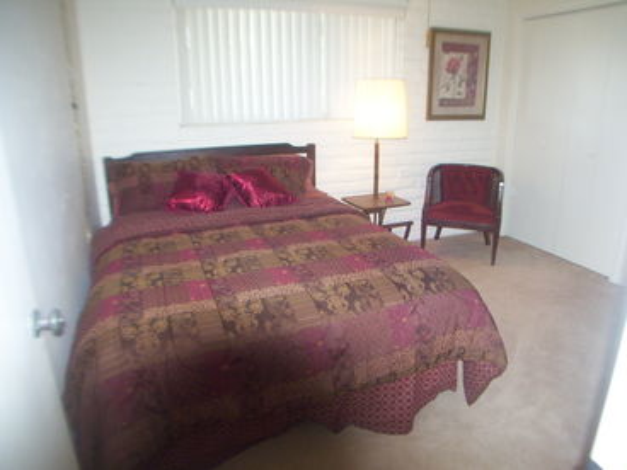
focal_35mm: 36
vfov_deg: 39.7
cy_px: 235
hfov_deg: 51.4
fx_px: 652
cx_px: 314
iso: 200
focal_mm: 6
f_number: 2.7
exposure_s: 1/60
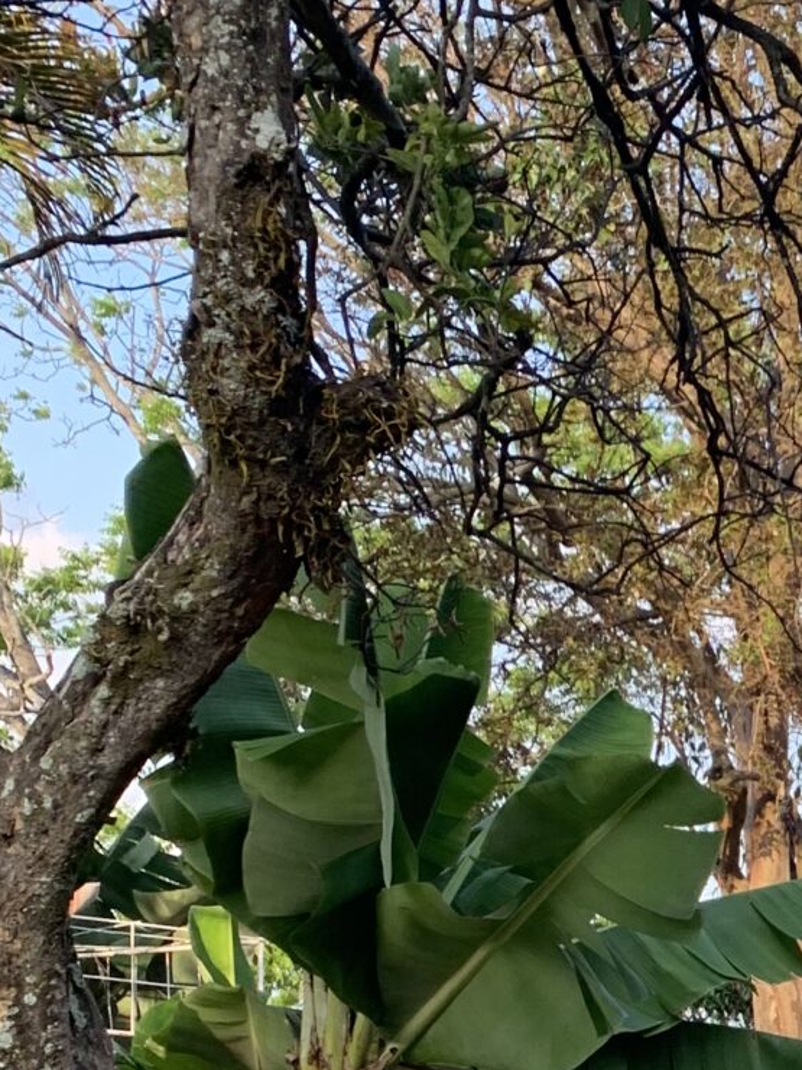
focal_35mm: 90
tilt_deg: -3.2
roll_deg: +1.3
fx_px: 2780
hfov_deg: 15.1
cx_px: 1244
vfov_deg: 20.1
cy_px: 1364
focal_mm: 4.25
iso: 25
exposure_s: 1/248
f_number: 1.8
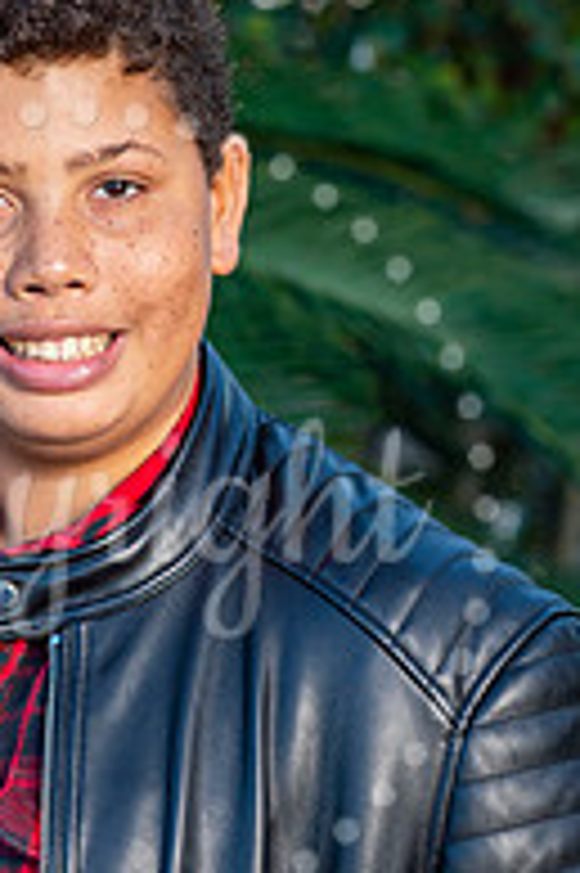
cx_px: 79
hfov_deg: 6.9
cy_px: 518
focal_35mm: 197
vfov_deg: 10.4
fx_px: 4769
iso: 200
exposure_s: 1/160
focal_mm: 85
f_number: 4
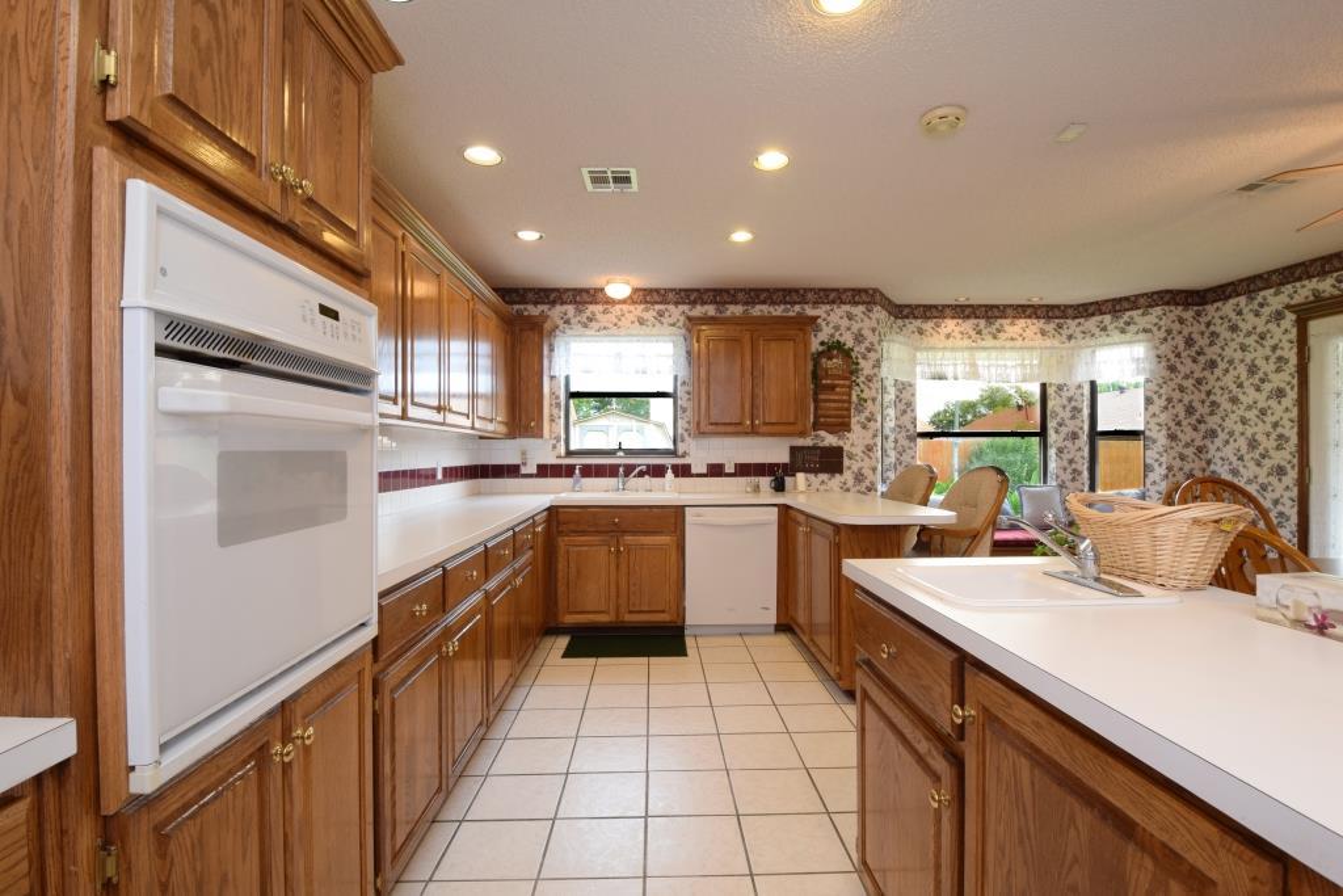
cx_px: 672
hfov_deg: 95.0
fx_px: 616
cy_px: 448
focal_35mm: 16
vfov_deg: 72.1
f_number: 11
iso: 500
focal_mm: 11
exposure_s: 1/50
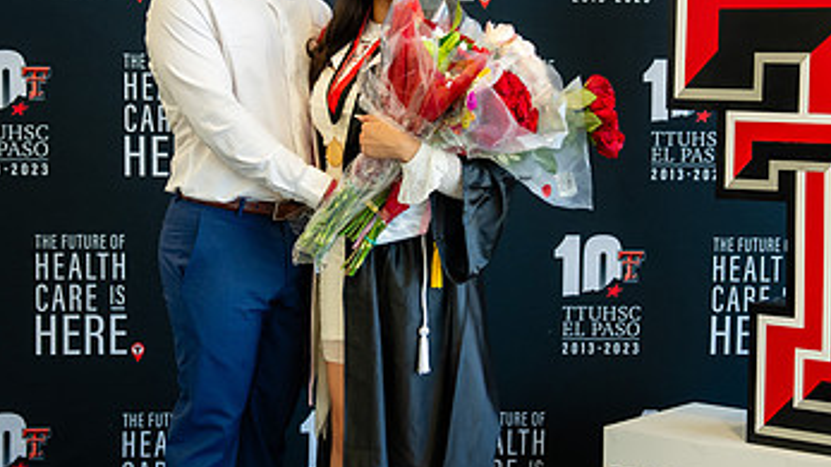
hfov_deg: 24.2
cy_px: 211
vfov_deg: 13.7
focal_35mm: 88
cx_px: 455
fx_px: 1939
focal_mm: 48
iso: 500
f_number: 2.8
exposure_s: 1/125
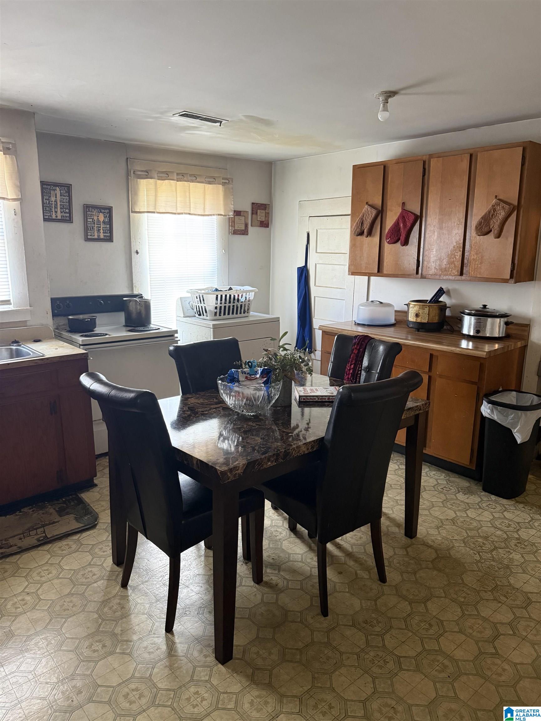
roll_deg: -1.3
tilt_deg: -13.1
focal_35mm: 24
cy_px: 360
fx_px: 500
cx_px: 270
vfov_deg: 71.6
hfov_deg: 56.8
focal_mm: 6.76
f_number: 1.78
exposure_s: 1/40
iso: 640
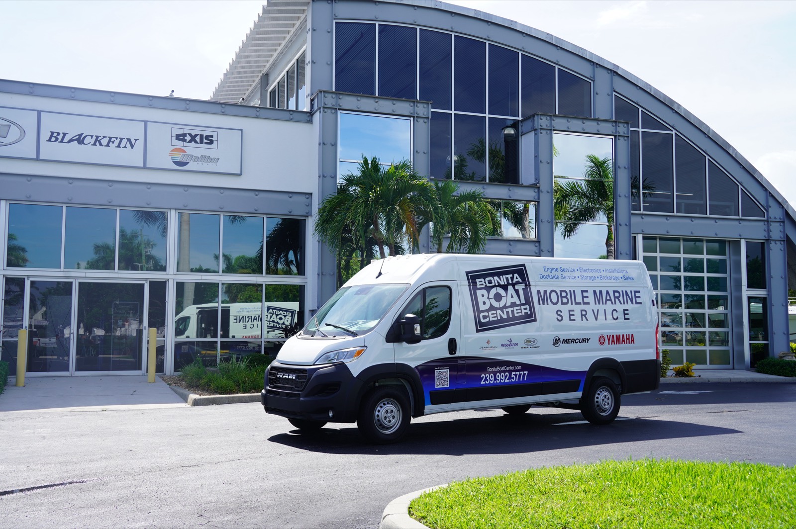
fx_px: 840
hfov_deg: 50.7
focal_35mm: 38
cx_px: 398
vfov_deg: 35.0
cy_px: 264
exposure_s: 1/125
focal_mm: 38
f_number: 8
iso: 100
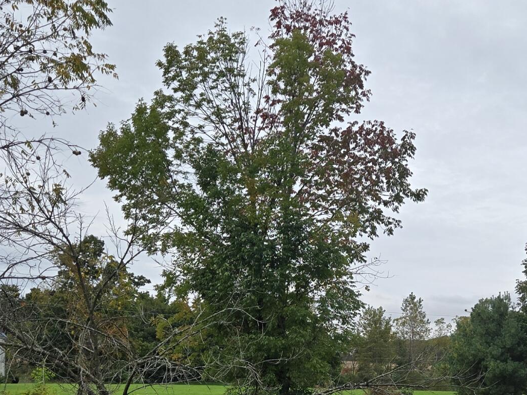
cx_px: 390
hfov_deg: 29.0
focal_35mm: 66
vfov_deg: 21.9
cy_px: 331
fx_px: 1005
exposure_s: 1/2497
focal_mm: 5.4
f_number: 1.8
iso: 80
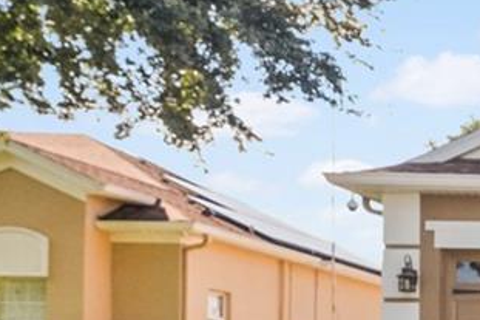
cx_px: 979
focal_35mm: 75
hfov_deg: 17.9
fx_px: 1001
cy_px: 371
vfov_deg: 17.4
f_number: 10
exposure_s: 1/1600
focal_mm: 14.6
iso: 1600
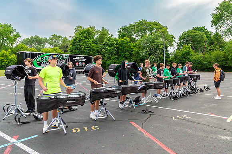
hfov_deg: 64.1
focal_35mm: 29
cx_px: 127
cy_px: 63
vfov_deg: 45.2
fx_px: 185
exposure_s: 1/1250
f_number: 8
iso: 1250
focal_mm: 24
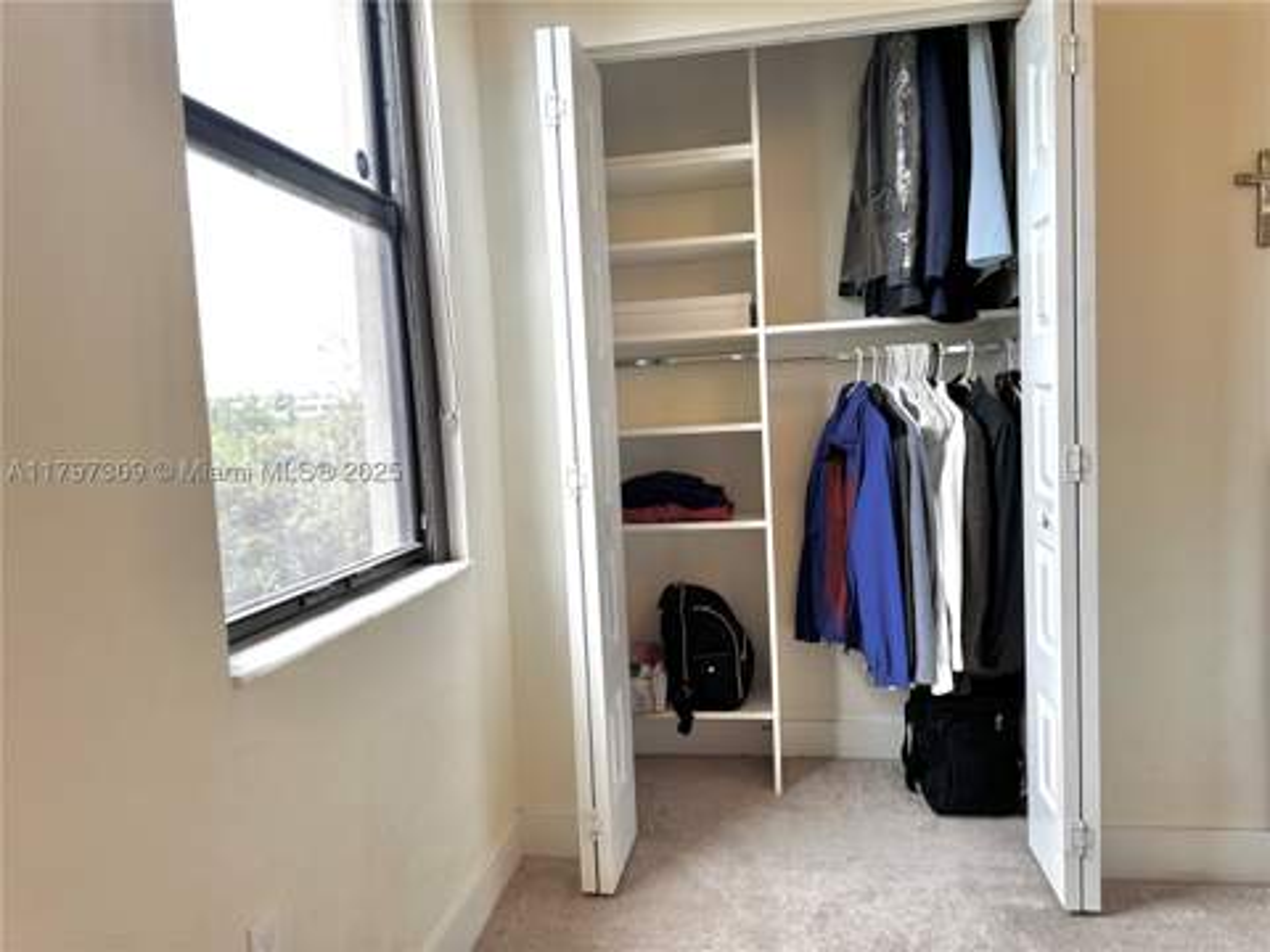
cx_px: 635
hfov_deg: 71.6
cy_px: 476
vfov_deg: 56.8
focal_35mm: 24
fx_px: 881
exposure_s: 1/120
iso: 200
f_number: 1.78
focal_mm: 6.76
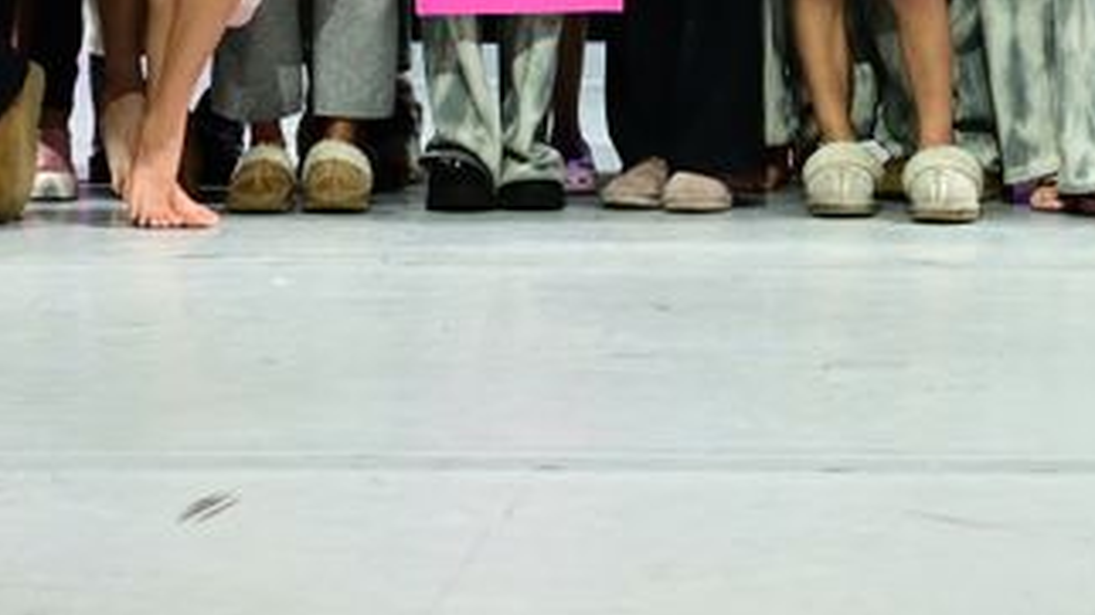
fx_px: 4529
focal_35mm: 156
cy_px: -537
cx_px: 779
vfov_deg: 7.5
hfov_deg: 13.8
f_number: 3.2
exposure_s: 1/1000
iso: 1250
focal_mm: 32
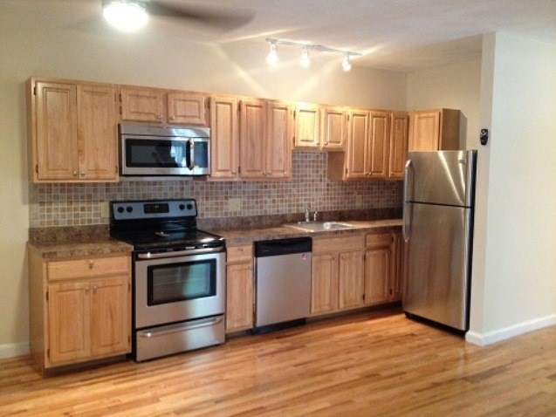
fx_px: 562
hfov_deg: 52.6
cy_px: 208
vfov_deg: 40.7
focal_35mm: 35
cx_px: 278
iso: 320
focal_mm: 4.28
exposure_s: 1/20
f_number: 2.4
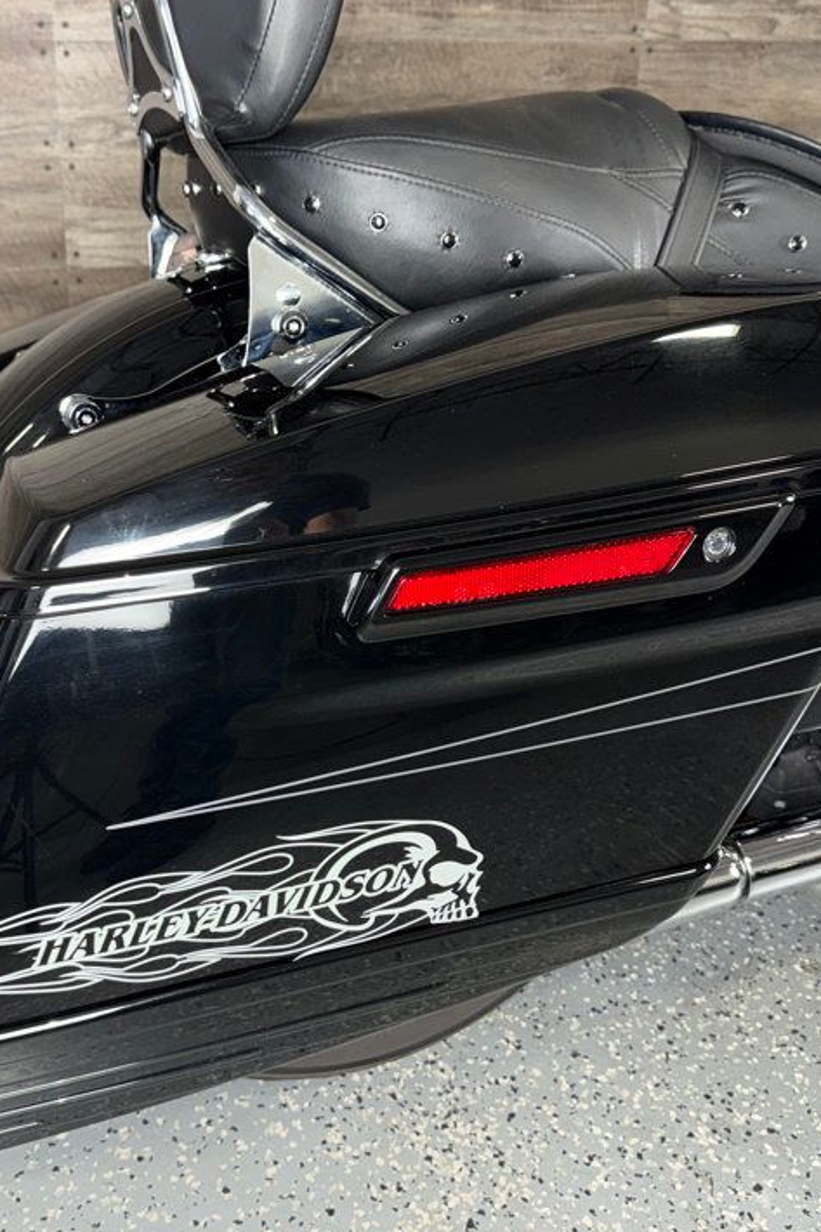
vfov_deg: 53.1
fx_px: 1232
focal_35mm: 36
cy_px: 581
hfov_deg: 36.6
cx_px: 288
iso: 64
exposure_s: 1/16
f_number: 1.78
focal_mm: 6.76
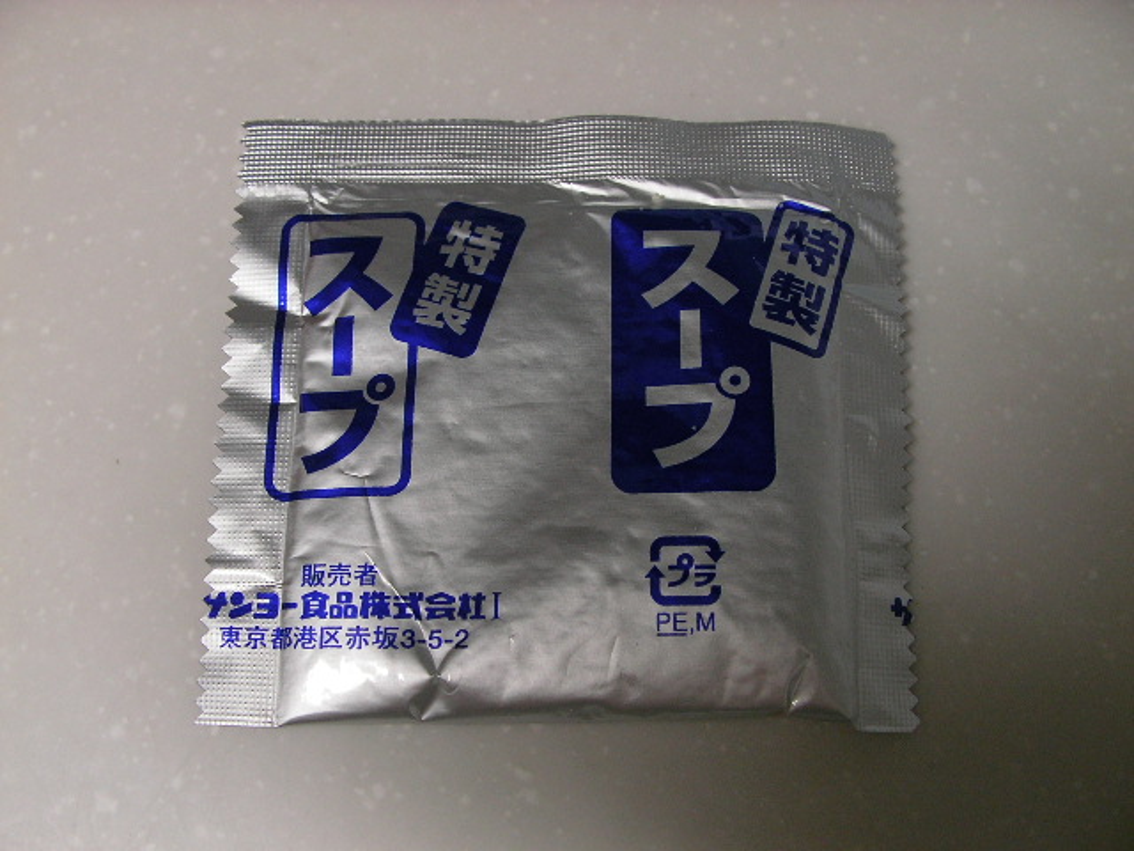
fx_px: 1245
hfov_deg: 49.0
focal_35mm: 38
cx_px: 567
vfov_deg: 37.7
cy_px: 426
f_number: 3.5
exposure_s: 1/26.5
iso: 100
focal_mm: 5.8
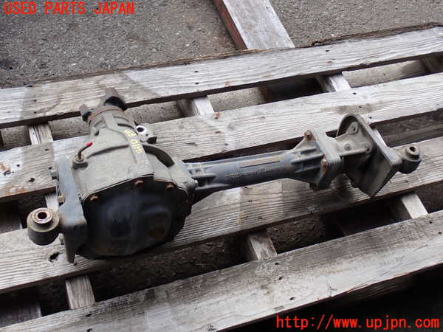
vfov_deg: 30.9
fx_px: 601
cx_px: 222
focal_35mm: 47
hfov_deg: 40.4
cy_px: 166
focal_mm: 8.4
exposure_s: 1/160
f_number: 4.5
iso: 100
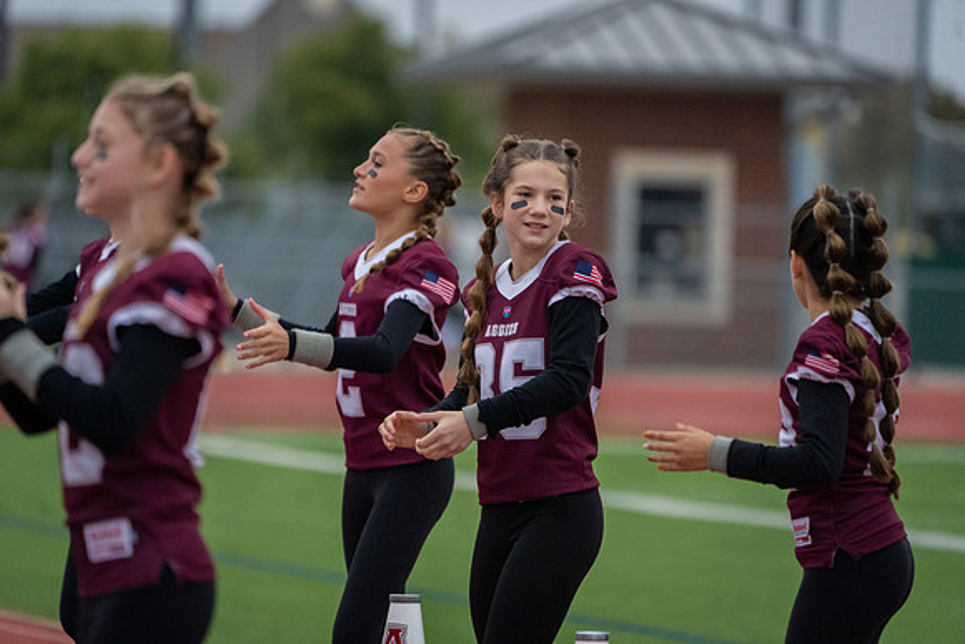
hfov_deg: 5.2
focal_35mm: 400
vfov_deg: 3.4
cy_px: 322
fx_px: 10724
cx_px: 482
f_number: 5.6
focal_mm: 400
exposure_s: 1/1000
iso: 5000
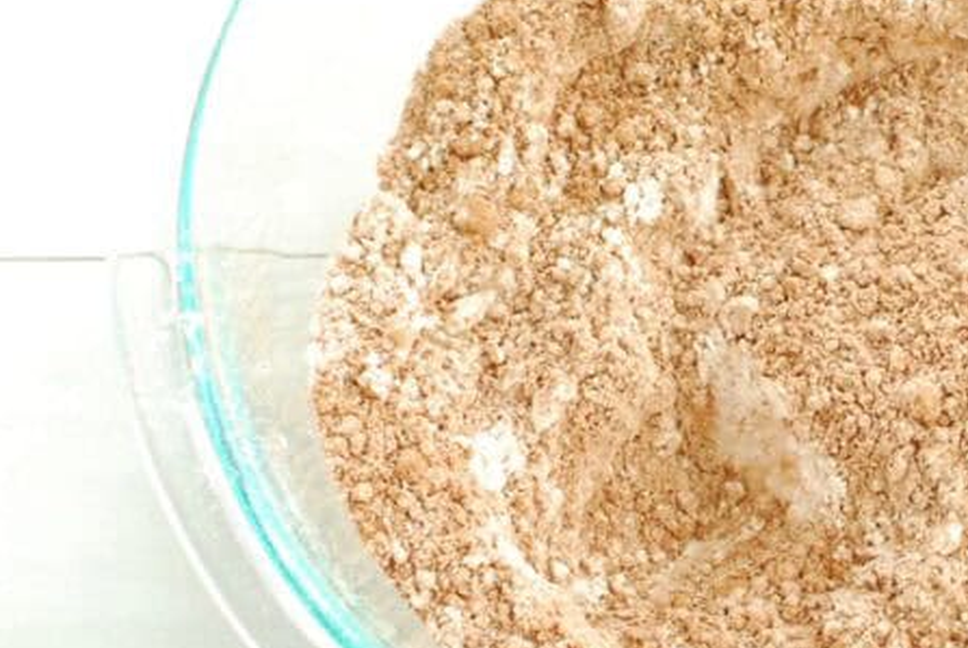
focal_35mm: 120
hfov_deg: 16.9
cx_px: 775
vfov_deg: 11.4
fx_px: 3234
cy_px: 226
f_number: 5
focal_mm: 35
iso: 1600
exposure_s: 1/160
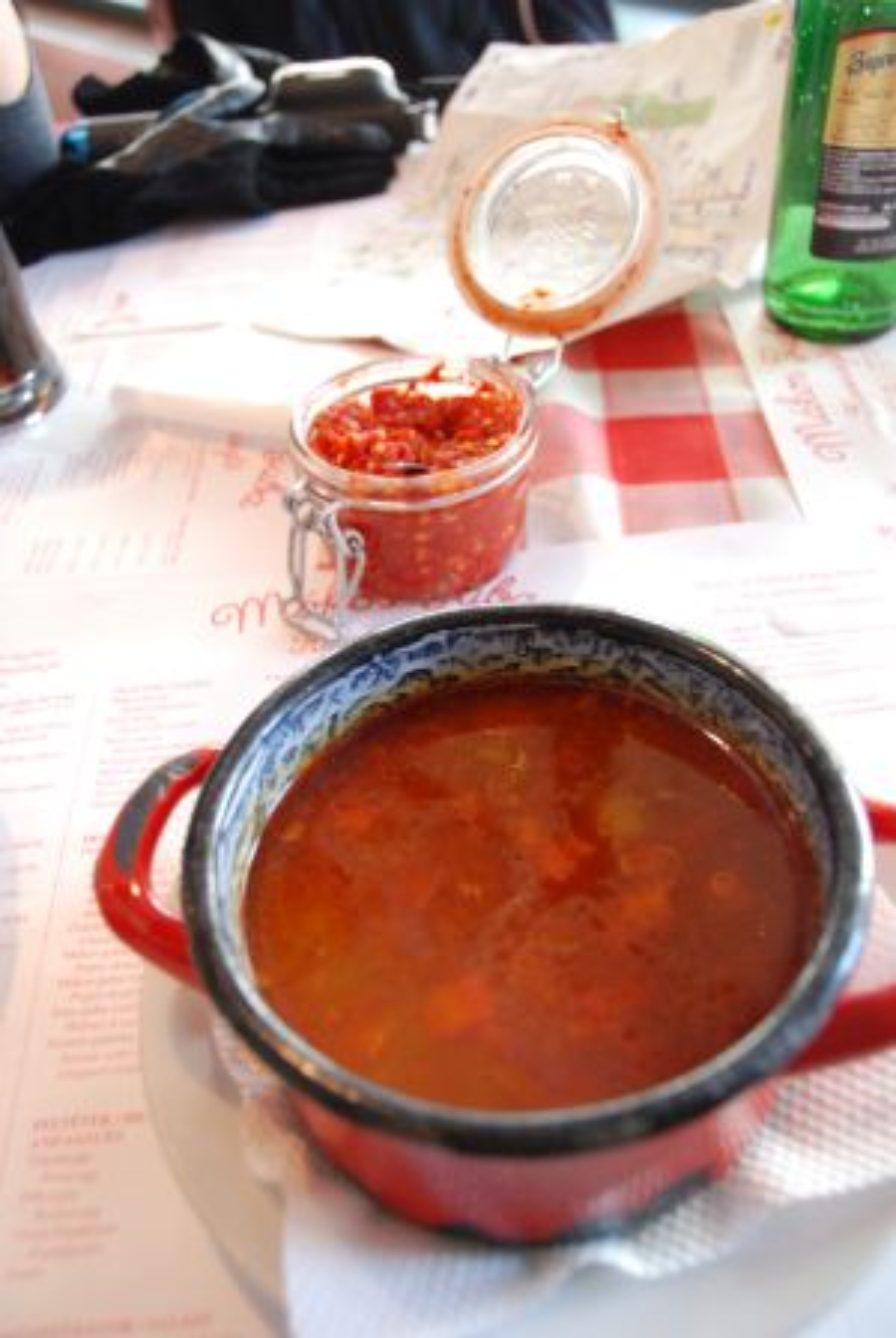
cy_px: 669
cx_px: 448
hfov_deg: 40.1
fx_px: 1228
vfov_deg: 57.2
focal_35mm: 33
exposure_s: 1/20
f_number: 3.8
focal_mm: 22
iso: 800
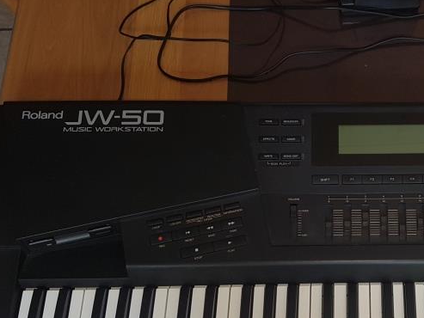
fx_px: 662
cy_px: 230
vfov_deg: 26.8
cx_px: 365
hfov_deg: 34.0
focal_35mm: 54
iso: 50
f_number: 1.7
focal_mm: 4.2
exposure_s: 1/100
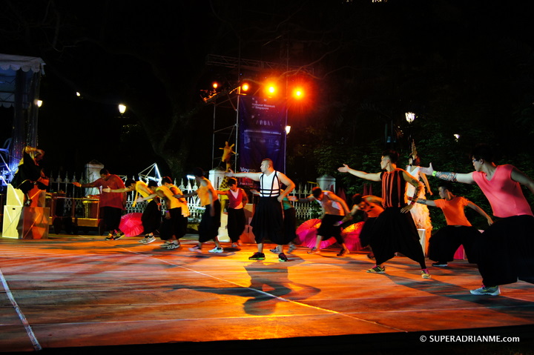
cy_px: 178
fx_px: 623
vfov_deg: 31.8
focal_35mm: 42
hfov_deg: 46.4
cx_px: 267
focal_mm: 28
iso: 800
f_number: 4.5
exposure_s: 1/40
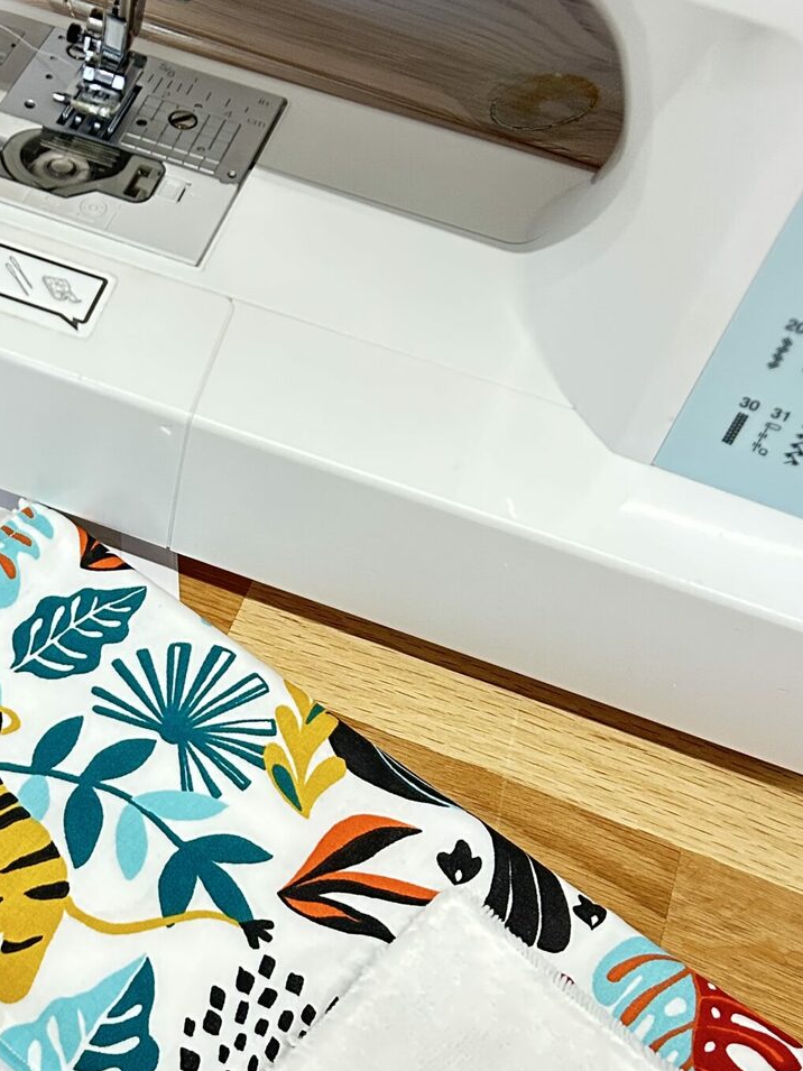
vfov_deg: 38.7
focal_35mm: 49
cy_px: 649
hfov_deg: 28.6
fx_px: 1516
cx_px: 89
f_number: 1.5
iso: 320
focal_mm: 5.7
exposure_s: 1/60
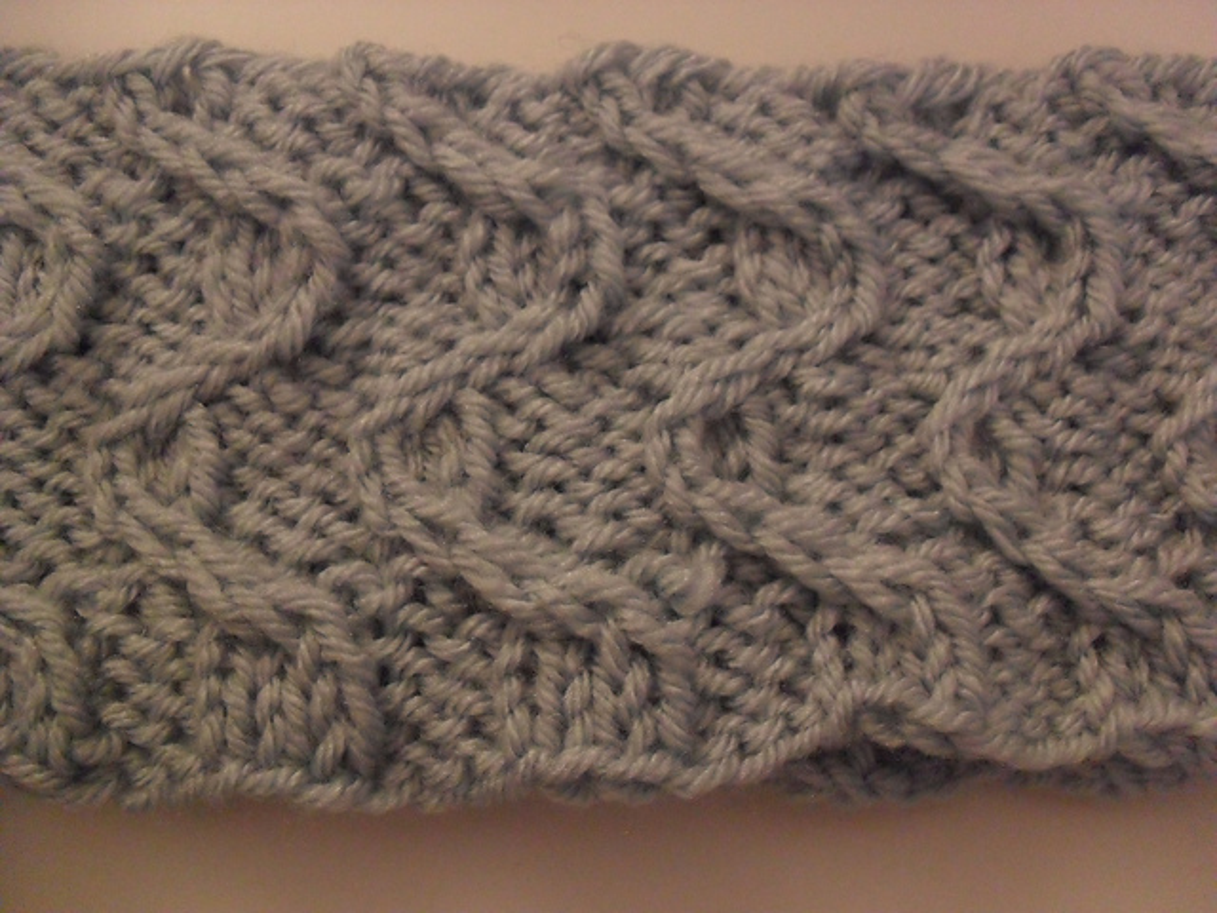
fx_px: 1231
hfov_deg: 52.6
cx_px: 608
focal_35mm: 35
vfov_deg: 40.7
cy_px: 456
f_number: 3
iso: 400
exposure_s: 1/10
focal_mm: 6.3
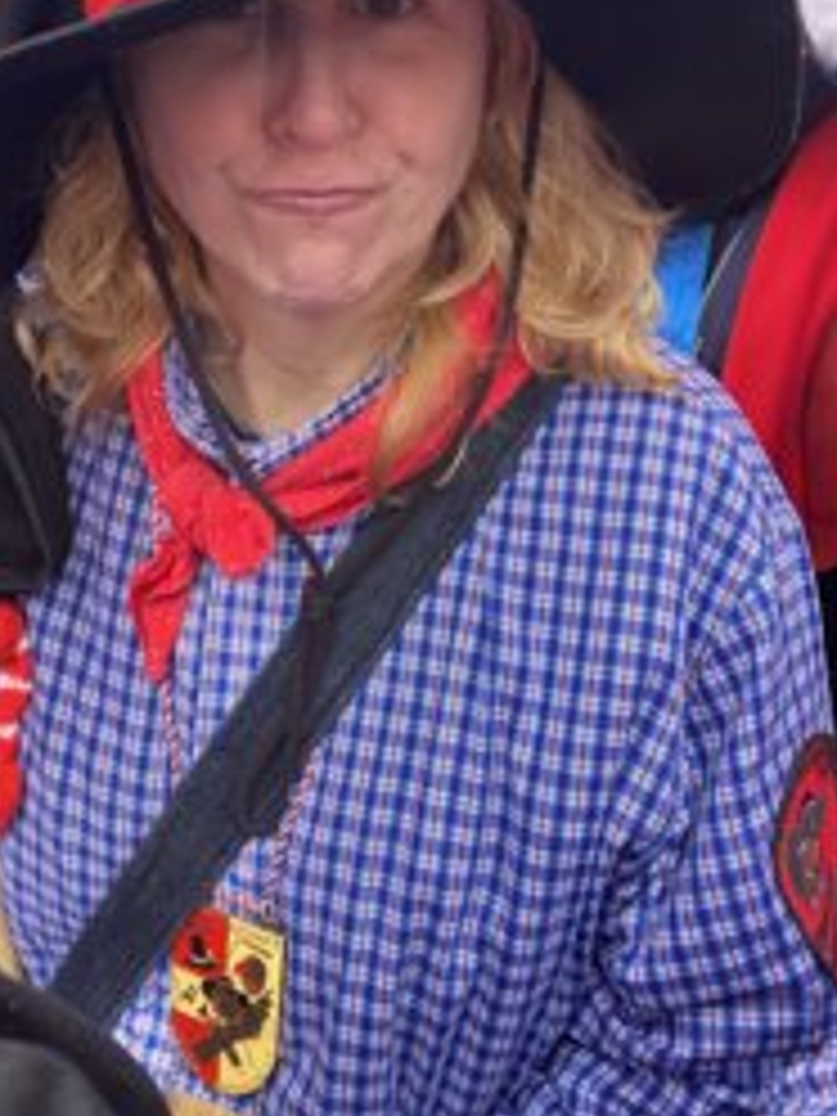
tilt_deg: -22.5
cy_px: 230
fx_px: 1354
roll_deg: -1.2
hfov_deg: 34.1
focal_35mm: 42
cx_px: 288
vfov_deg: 42.8
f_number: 1.8
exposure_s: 1/87
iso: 125
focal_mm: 4.25
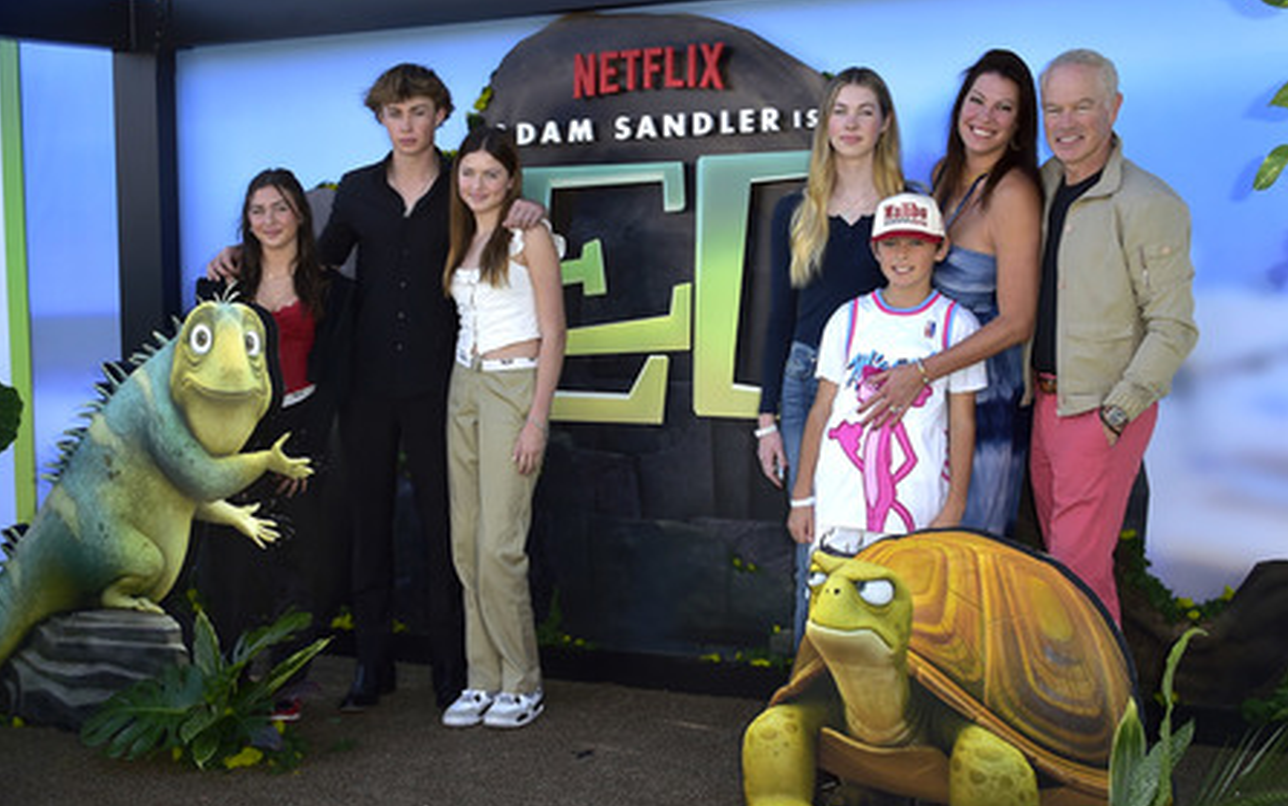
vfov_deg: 35.3
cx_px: 644
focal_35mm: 36
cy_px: 422
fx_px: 1264
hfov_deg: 54.0
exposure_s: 1/250
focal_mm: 35
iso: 125
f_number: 7.1
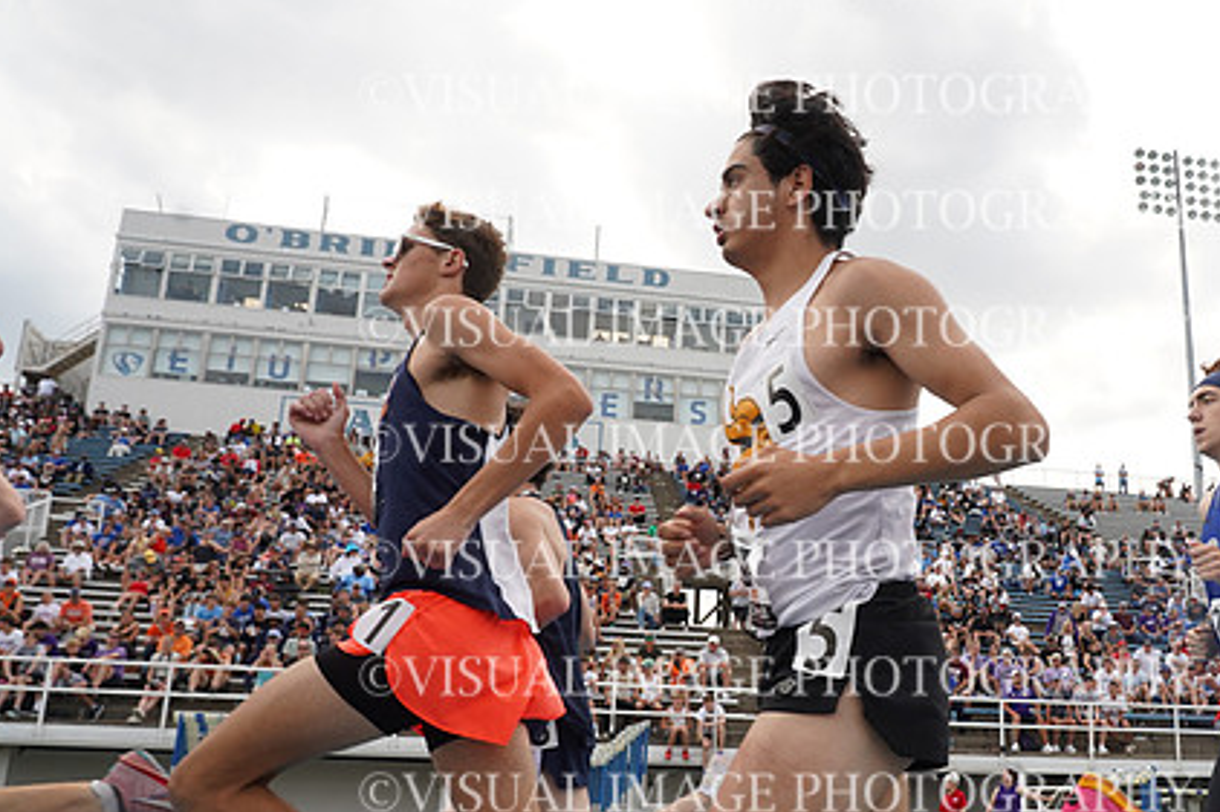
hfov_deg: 56.4
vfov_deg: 39.7
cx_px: 778
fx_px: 1118
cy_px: 501
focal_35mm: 33
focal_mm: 24
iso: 1000
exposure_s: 1/1250
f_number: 8
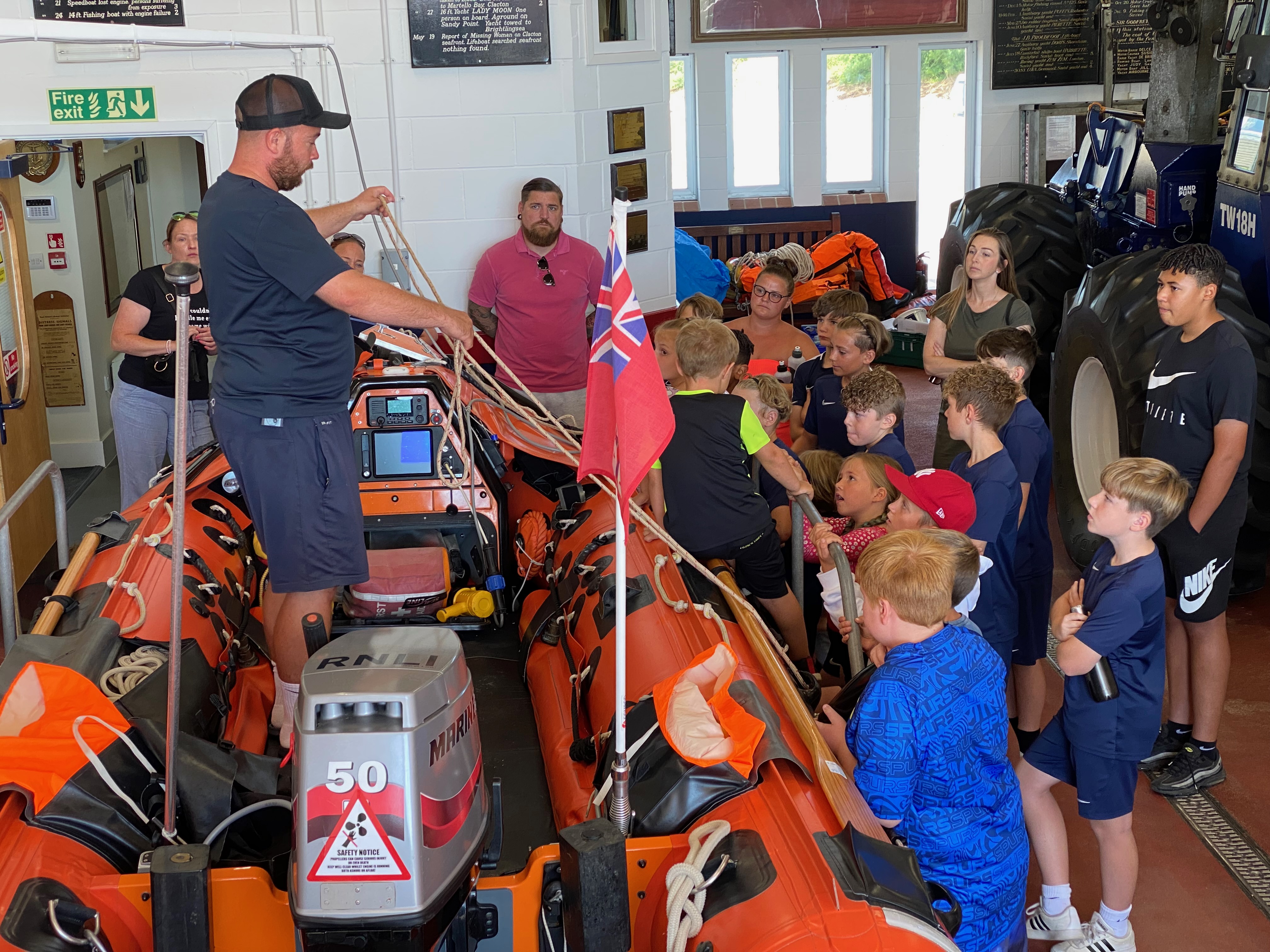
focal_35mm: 52
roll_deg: +0.9
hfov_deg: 36.8
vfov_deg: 28.0
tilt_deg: -14.2
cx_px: 635
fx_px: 1908
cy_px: 476
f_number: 2
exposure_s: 1/100
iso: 64
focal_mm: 6
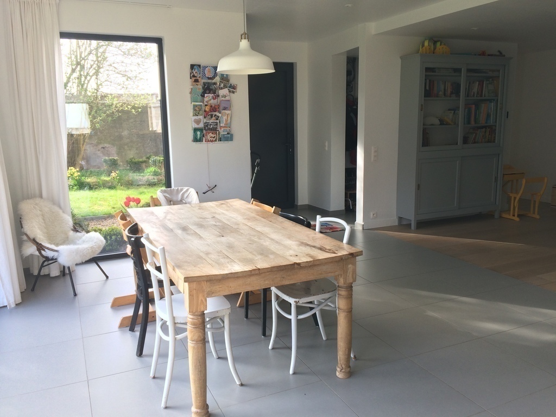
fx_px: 466
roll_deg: +0.6
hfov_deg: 61.7
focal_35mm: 29
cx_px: 278
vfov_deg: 48.2
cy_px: 208
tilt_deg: -10.2
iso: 32
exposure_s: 1/100
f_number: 2.2
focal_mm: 4.15
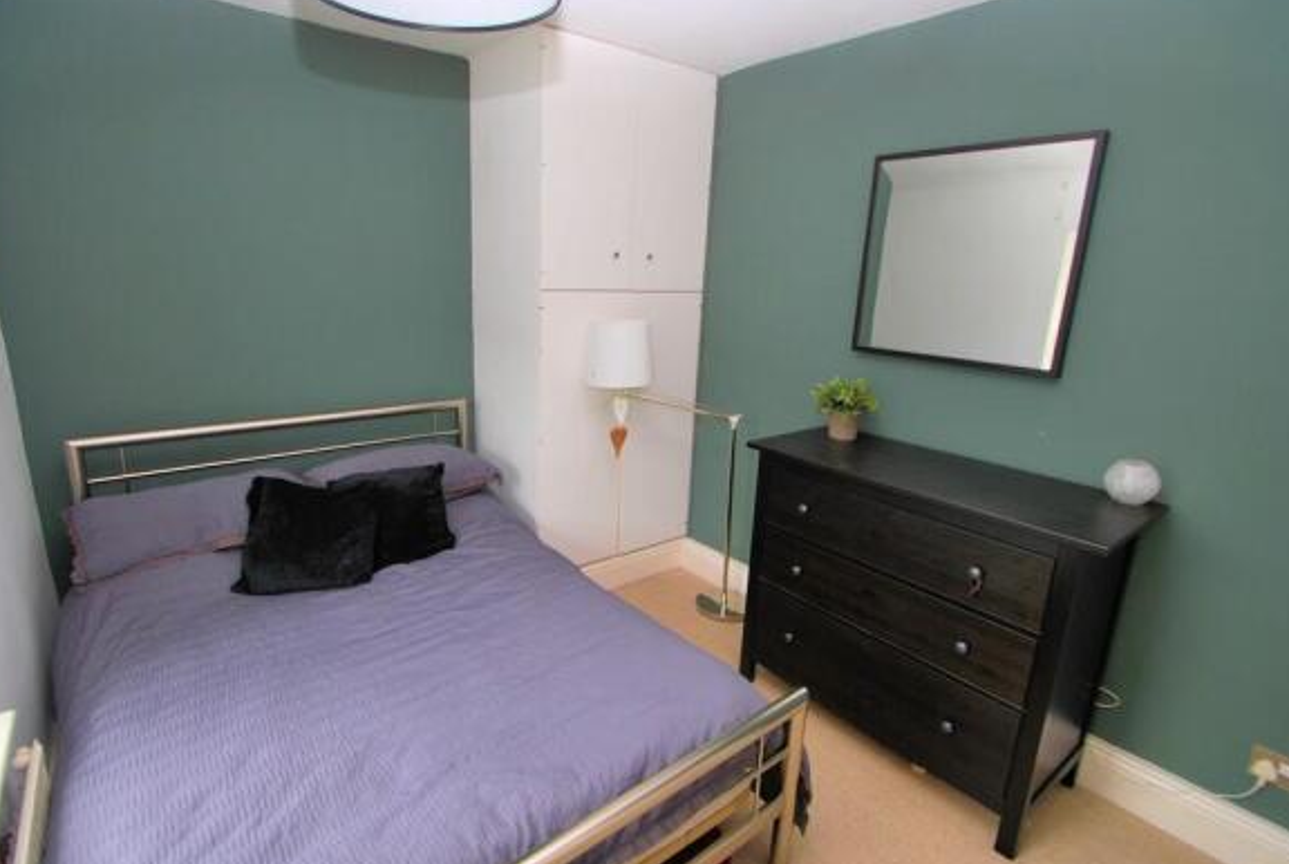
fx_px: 610
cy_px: 438
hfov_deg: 93.1
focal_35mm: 17
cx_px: 603
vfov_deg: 70.6
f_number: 4
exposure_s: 1/60
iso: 200
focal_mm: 10
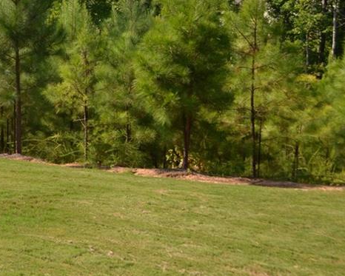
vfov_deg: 22.2
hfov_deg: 26.1
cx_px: -17
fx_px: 694
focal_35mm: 68
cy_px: 51
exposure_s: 1/200
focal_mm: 22
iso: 100
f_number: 7.1
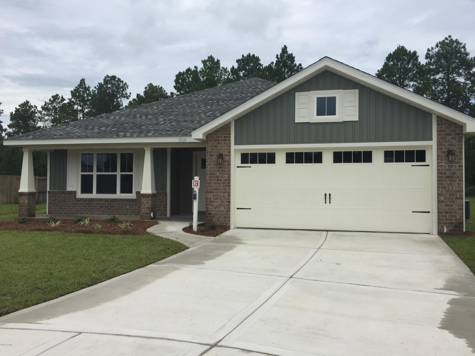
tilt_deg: +0.5
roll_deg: -1.0
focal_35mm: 29
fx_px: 398
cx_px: 238
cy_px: 178
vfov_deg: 48.2
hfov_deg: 61.7
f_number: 2.2
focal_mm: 4.15
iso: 32
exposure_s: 1/3300
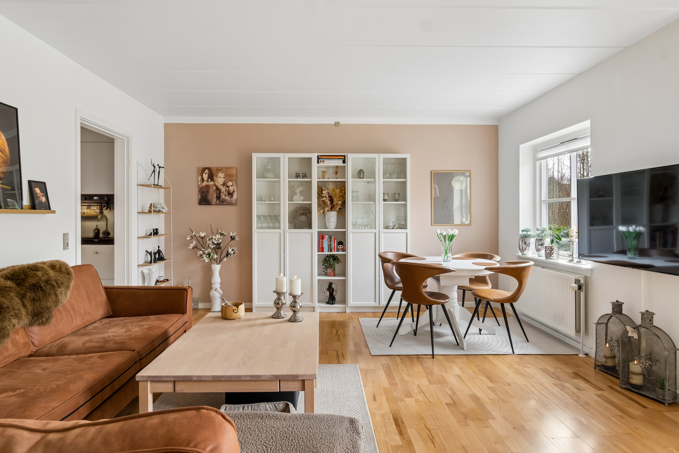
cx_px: 340
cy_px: 226
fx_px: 396
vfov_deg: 59.5
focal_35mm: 21
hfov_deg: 81.2
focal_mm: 14
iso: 200
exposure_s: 1/6
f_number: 8
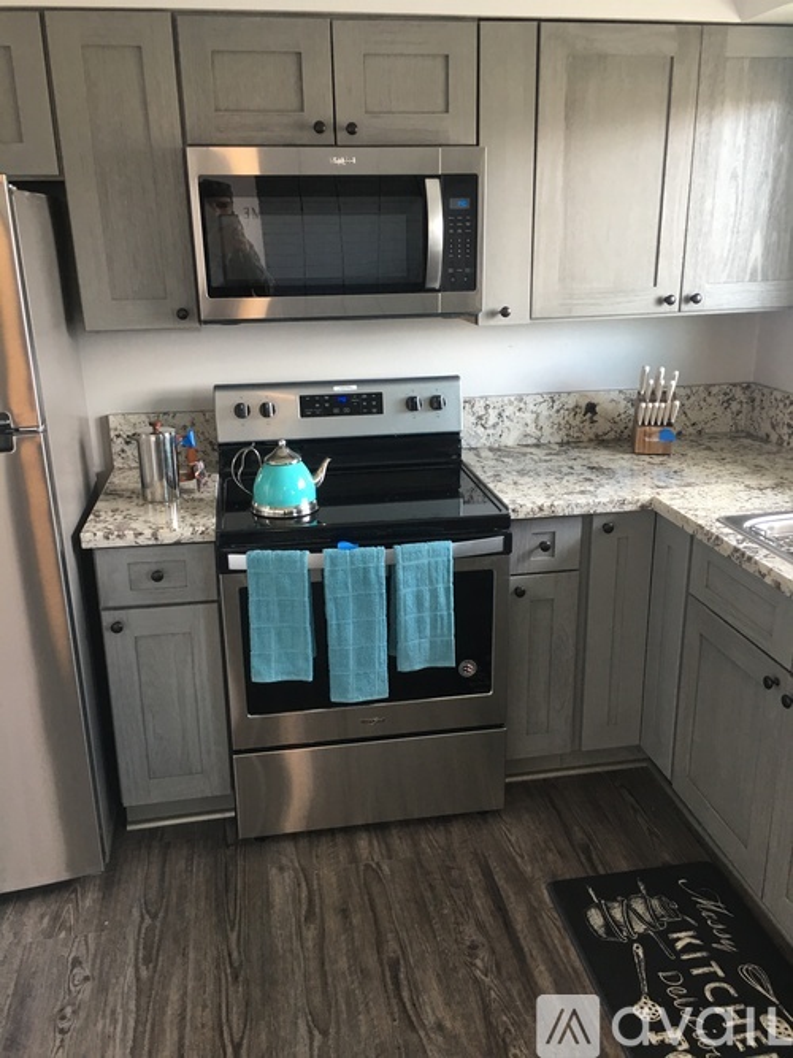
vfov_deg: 61.7
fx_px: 886
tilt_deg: -13.2
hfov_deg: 48.2
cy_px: 529
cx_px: 396
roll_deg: +2.3
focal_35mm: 29
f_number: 2.2
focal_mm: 4.15
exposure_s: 1/15
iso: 32
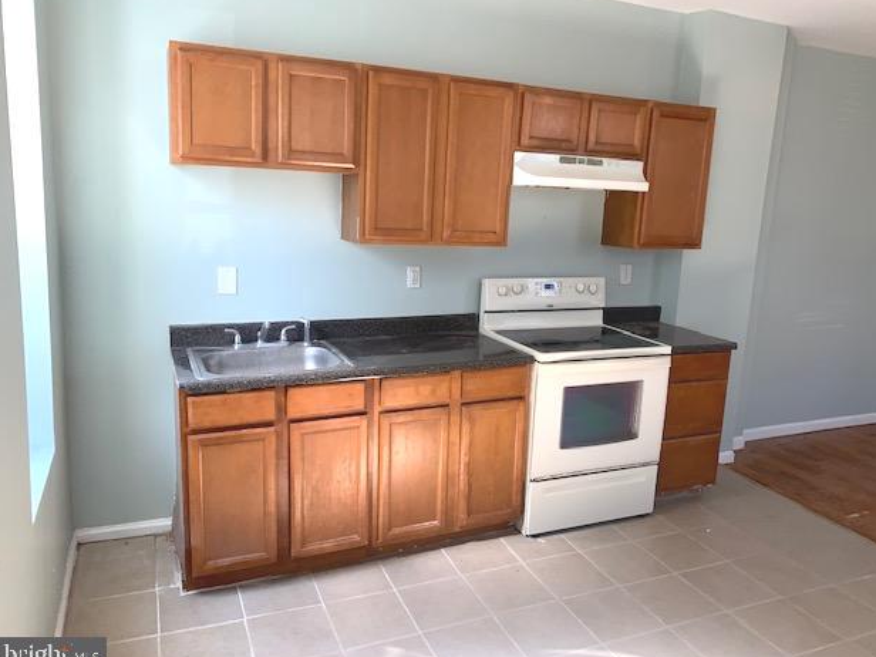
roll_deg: -3.4
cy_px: 333
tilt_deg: -11.2
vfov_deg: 51.4
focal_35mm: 27
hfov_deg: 65.3
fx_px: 683
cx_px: 451
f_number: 1.8
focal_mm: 4.25
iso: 50
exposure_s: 1/121
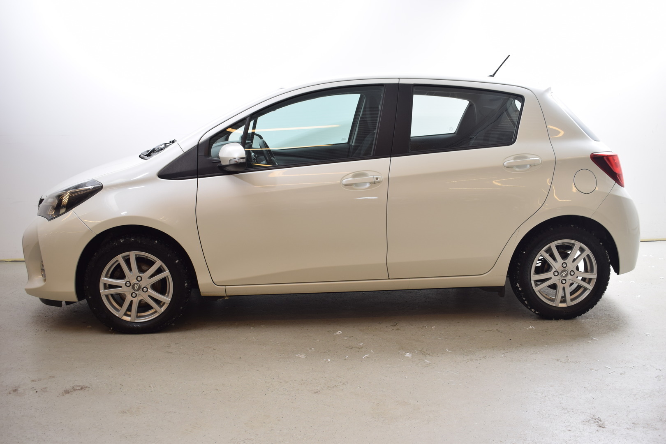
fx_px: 694
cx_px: 333
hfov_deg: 51.3
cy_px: 222
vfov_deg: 35.5
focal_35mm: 38
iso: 200
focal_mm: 25
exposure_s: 1/100
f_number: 5
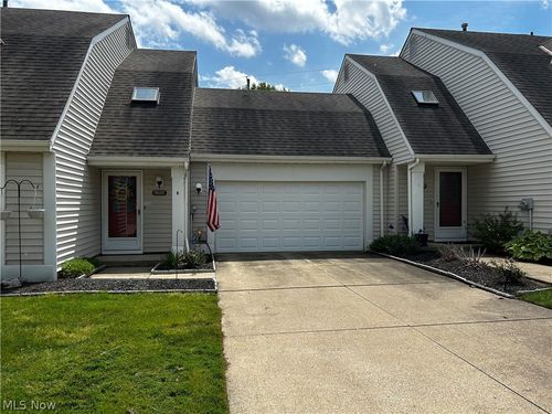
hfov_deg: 67.3
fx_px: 415
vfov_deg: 53.1
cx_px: 276
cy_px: 207
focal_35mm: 26
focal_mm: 5.7
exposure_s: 1/4115
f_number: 1.5
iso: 50
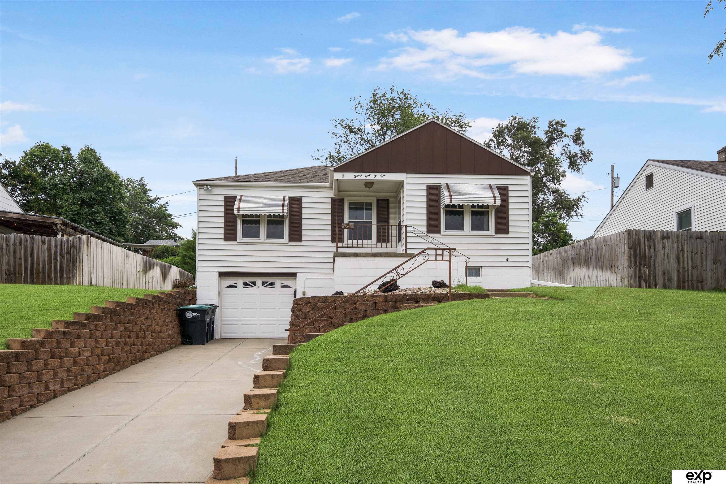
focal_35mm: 24
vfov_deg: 53.1
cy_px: 242
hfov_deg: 73.7
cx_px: 363
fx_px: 484
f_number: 9
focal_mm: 24
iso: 250
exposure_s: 1/320
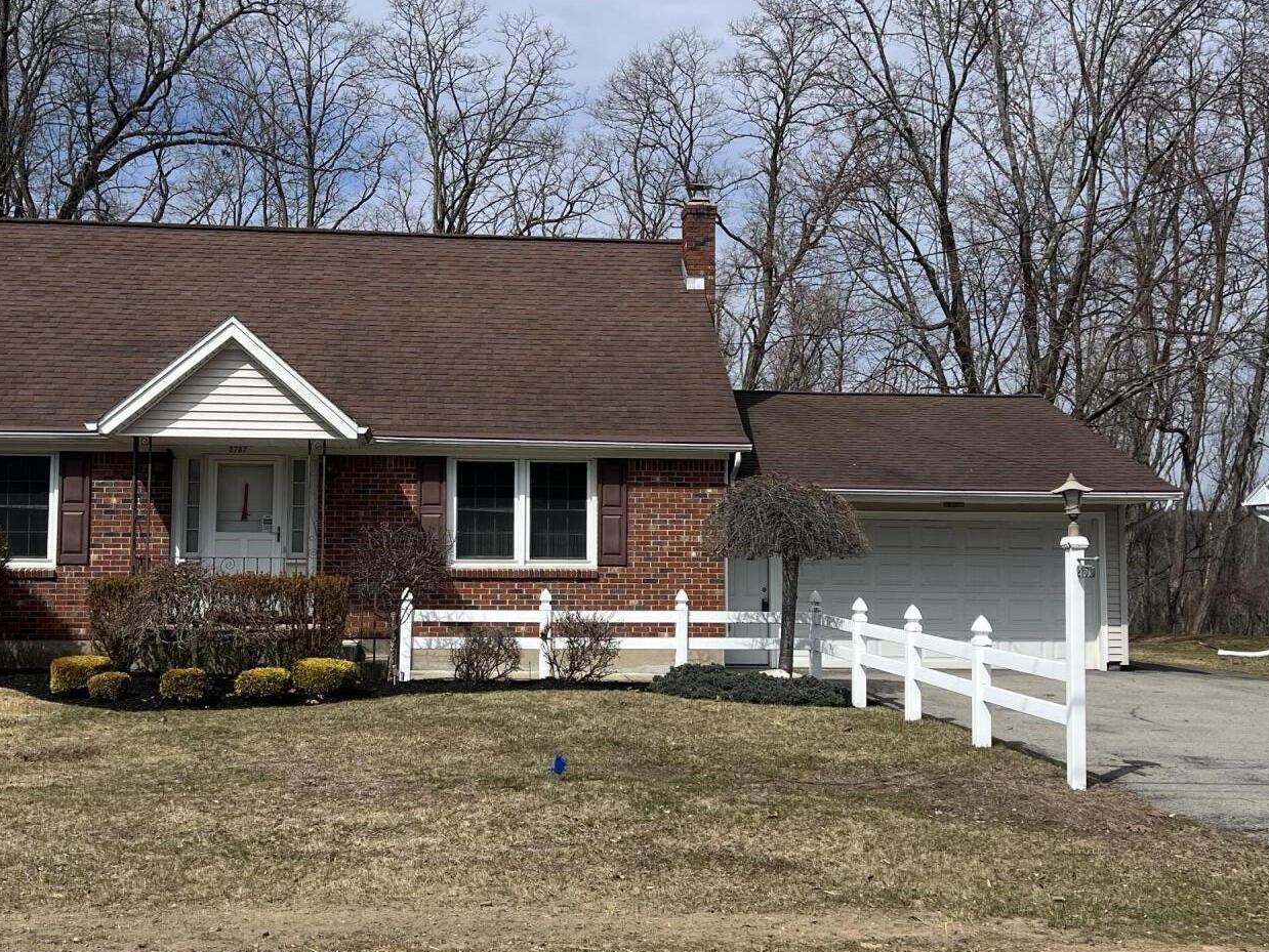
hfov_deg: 44.8
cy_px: 456
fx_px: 1540
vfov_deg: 34.4
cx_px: 595
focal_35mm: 42
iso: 50
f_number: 1.5
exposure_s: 1/6579
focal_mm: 5.7
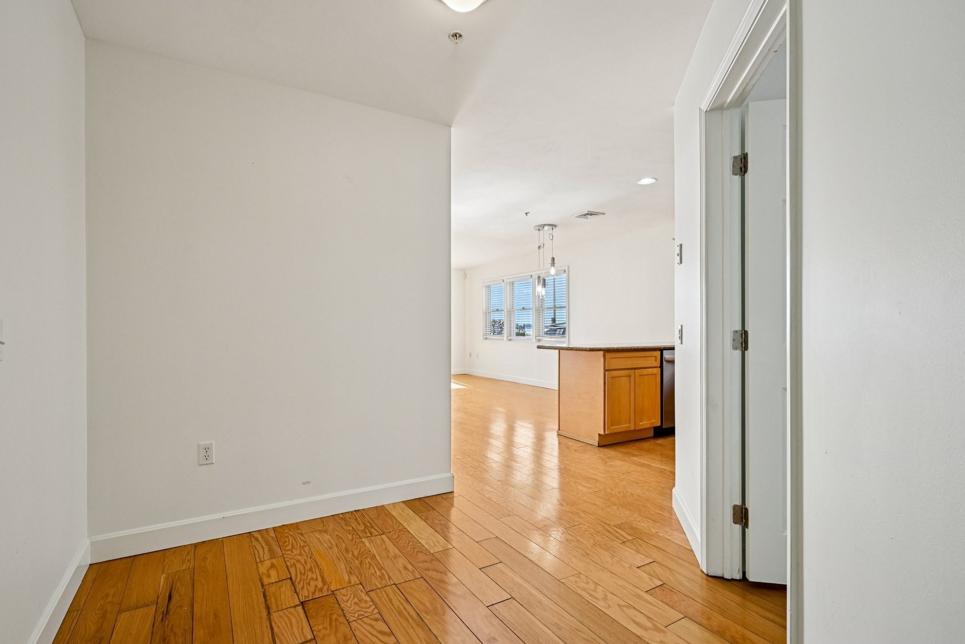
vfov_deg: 70.4
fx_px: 456
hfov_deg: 93.2
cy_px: 328
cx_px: 460
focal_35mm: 17
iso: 400
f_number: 8
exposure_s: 1/60
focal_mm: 16
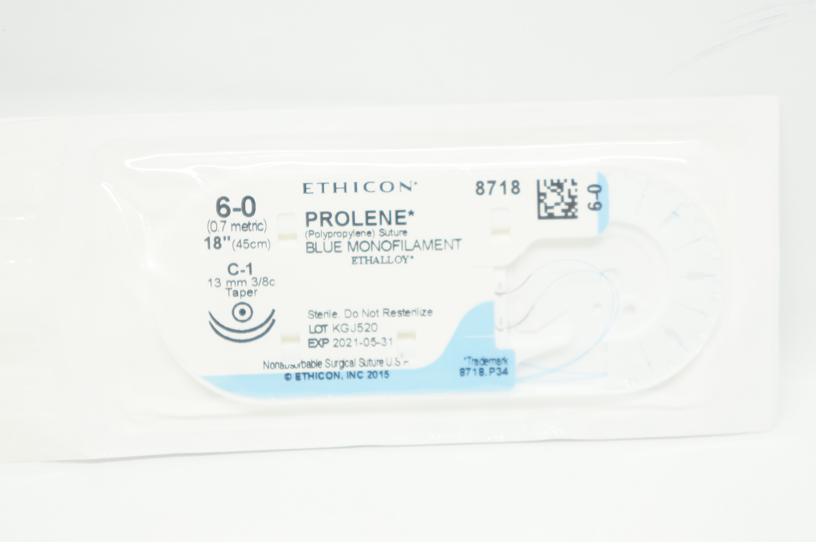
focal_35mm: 82
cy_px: 271
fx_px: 1868
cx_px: 408
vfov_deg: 16.5
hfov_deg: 24.6
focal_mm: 55
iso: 800
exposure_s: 1/100
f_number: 5.6
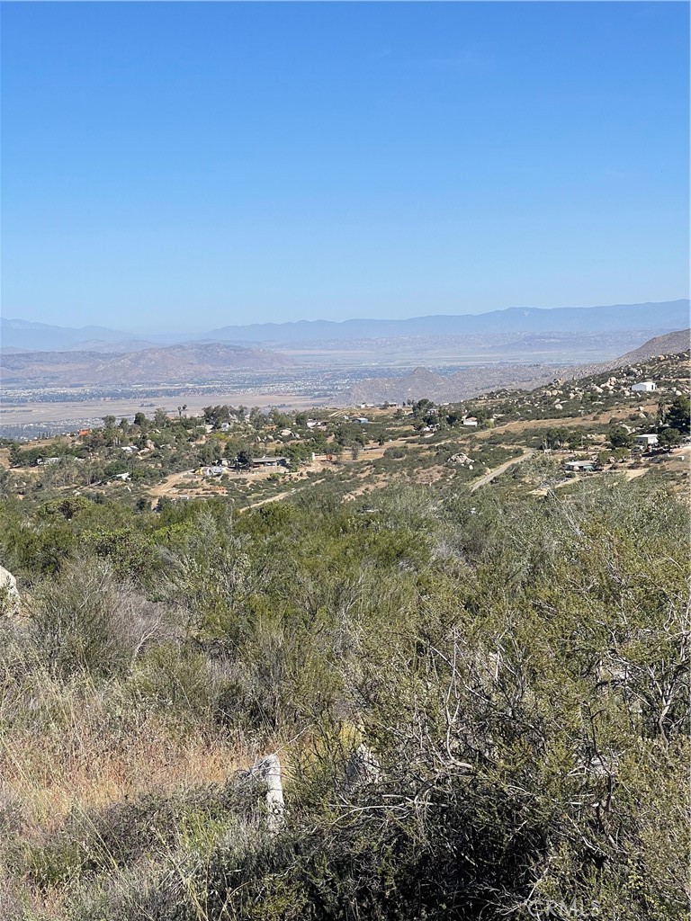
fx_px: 1703
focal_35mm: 64
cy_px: 460
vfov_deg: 30.3
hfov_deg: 22.9
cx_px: 346
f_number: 2.2
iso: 20
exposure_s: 1/1508
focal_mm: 7.5
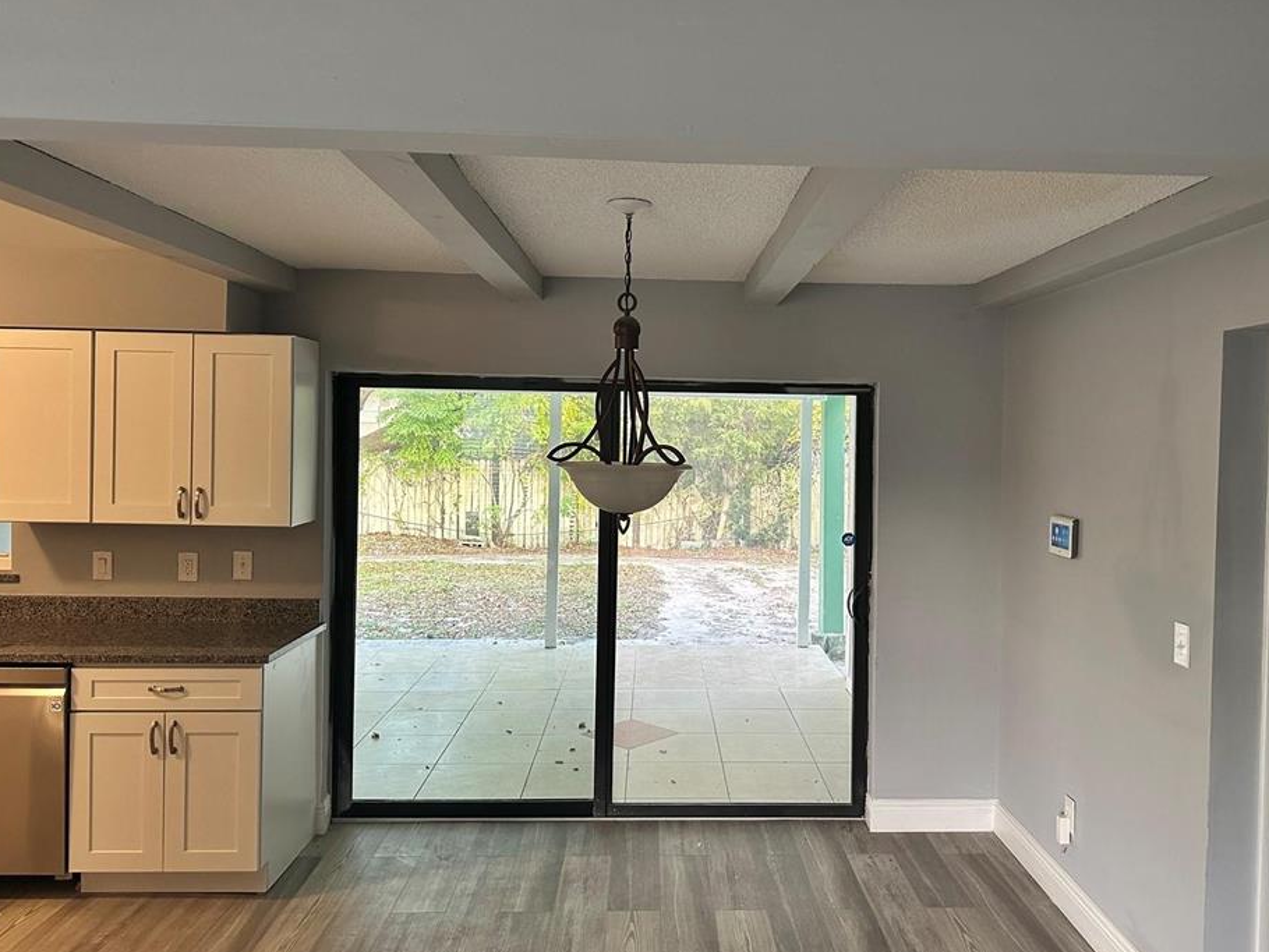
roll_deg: -1.6
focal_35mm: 27
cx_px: 700
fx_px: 990
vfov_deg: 51.3
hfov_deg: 65.1
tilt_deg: -1.1
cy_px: 438
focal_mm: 6.86
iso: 320
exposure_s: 1/60
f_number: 1.78
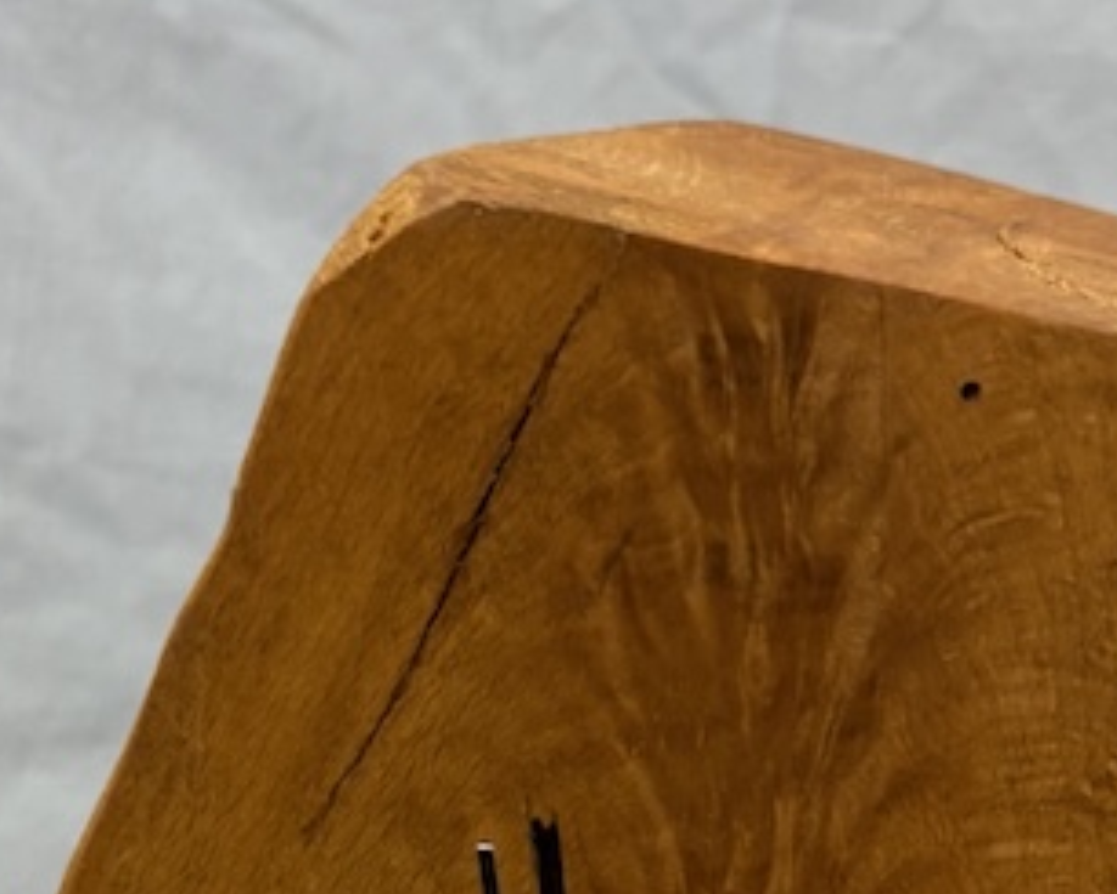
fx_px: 3505
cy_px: 1514
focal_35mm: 106
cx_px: 646
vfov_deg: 13.3
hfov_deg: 18.1
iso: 100
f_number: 1.6
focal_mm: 5.96
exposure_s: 1/100
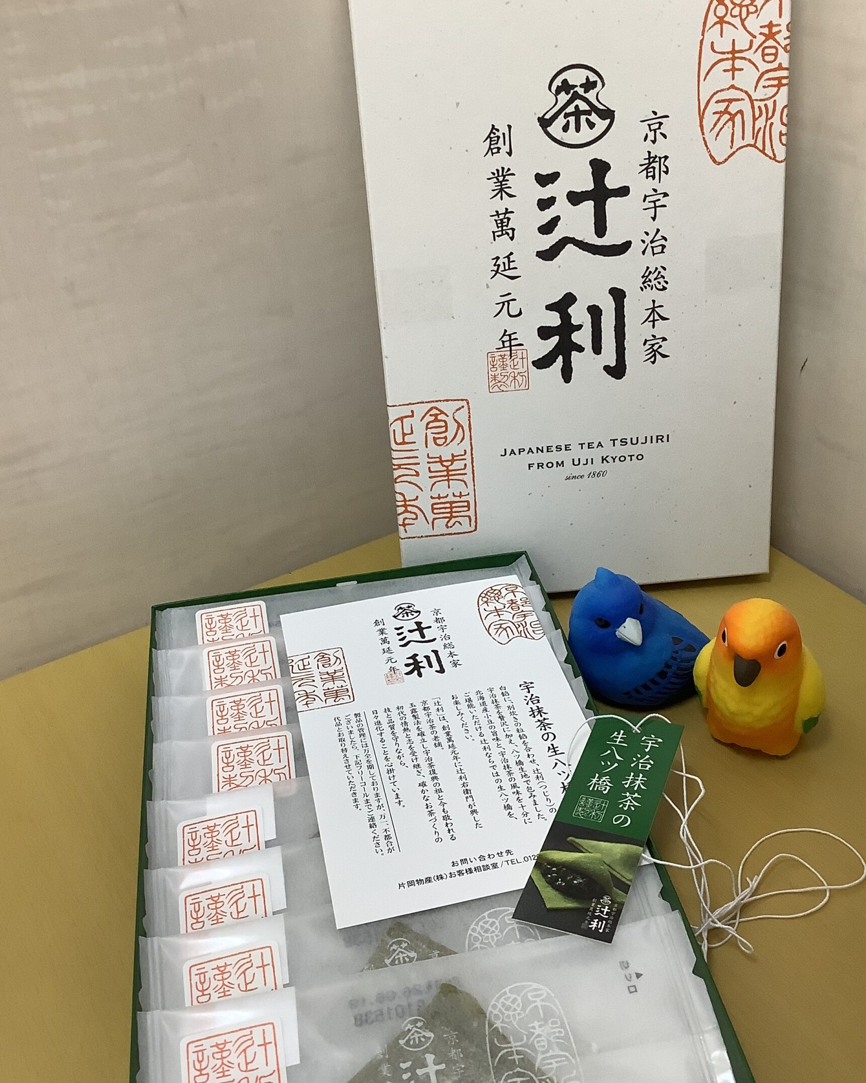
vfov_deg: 50.2
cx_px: 467
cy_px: 586
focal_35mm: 36
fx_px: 1154
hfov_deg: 41.1
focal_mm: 3.3
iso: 125
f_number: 2.4
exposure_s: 1/60
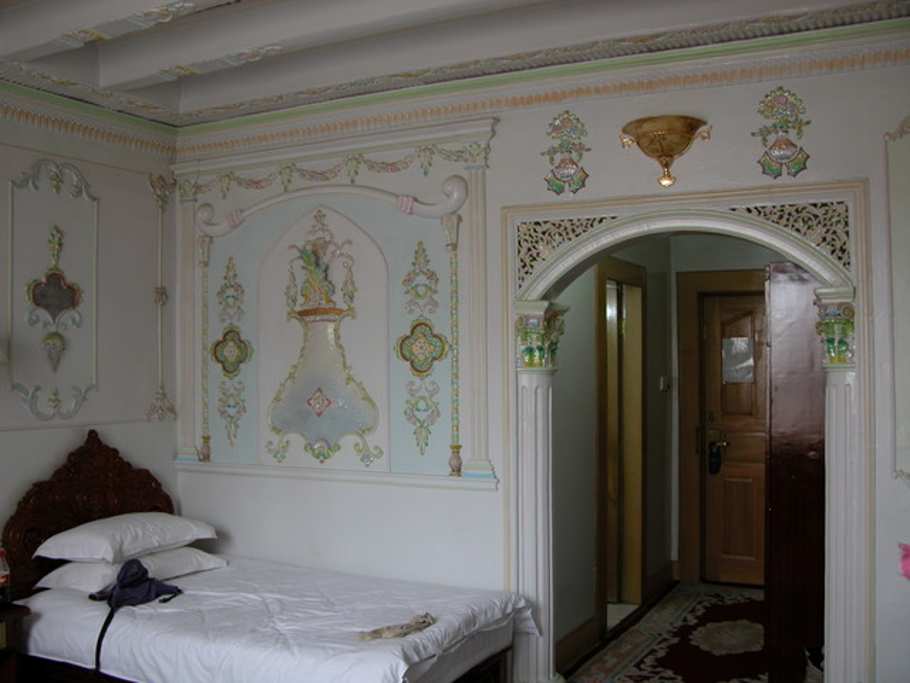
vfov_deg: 40.7
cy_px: 342
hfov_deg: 52.6
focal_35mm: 35
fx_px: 920
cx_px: 455
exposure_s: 1/7
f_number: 2.8
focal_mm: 8.9
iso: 100
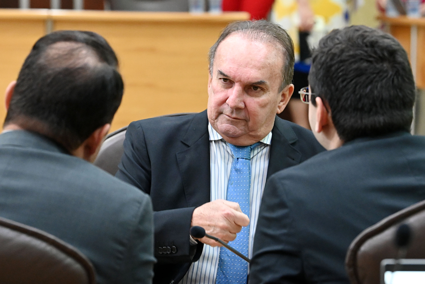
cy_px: 142
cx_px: 212
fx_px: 2054
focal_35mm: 174
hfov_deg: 11.8
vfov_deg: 7.9
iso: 6400
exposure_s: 1/200
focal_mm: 116
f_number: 4.5
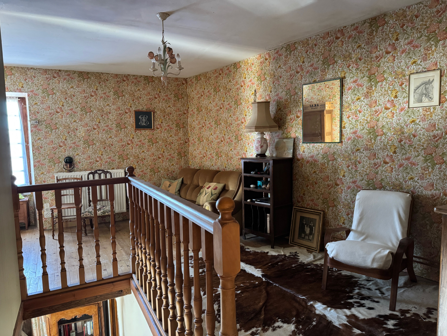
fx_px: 310
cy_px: 168
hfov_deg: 71.6
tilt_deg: -4.7
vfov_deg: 56.8
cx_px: 224
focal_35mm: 24
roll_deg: +1.2
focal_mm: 6.76
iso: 800
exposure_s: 1/56
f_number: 1.78
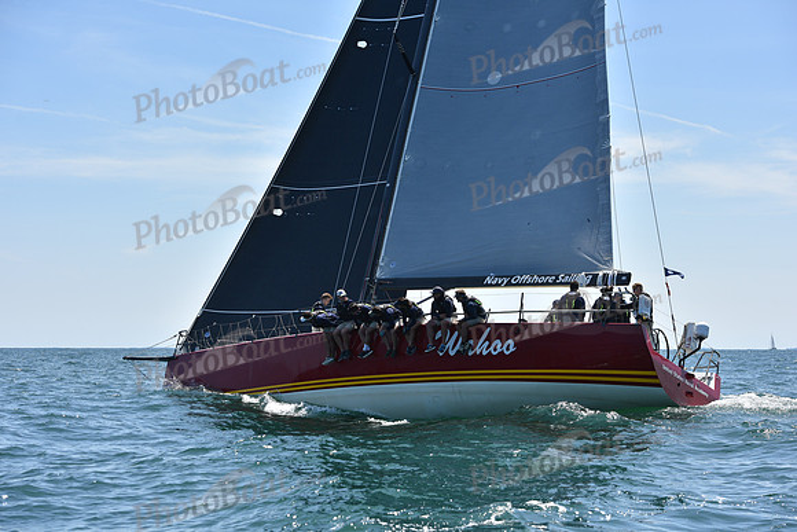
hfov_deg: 28.8
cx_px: 398
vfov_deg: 19.5
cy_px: 266
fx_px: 1550
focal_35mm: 70
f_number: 7.1
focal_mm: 70
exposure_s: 1/1000
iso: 250
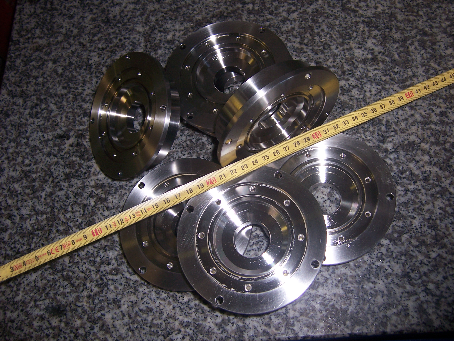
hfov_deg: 55.4
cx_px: 227
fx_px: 433
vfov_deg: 42.9
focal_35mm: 33
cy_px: 170
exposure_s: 1/60
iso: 80
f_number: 2.8
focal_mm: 5.5
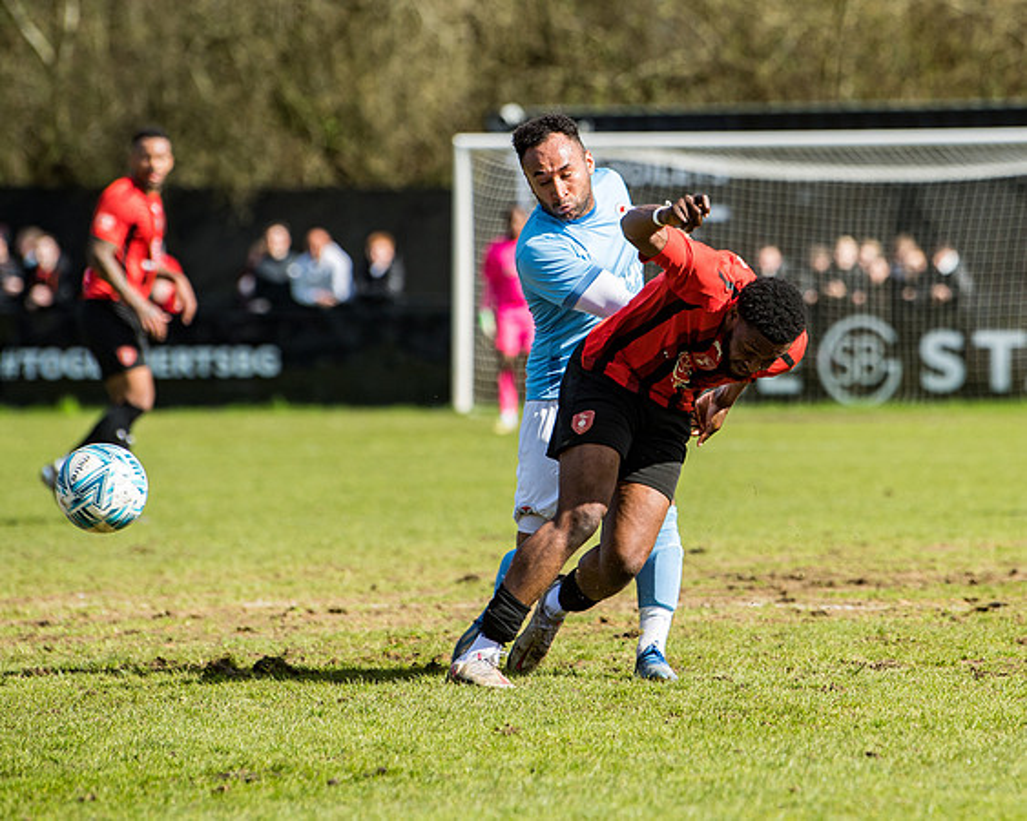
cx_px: 732
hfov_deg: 6.1
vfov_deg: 4.8
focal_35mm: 319
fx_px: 9707
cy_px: 335
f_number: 4
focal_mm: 200
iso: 200
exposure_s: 1/2000
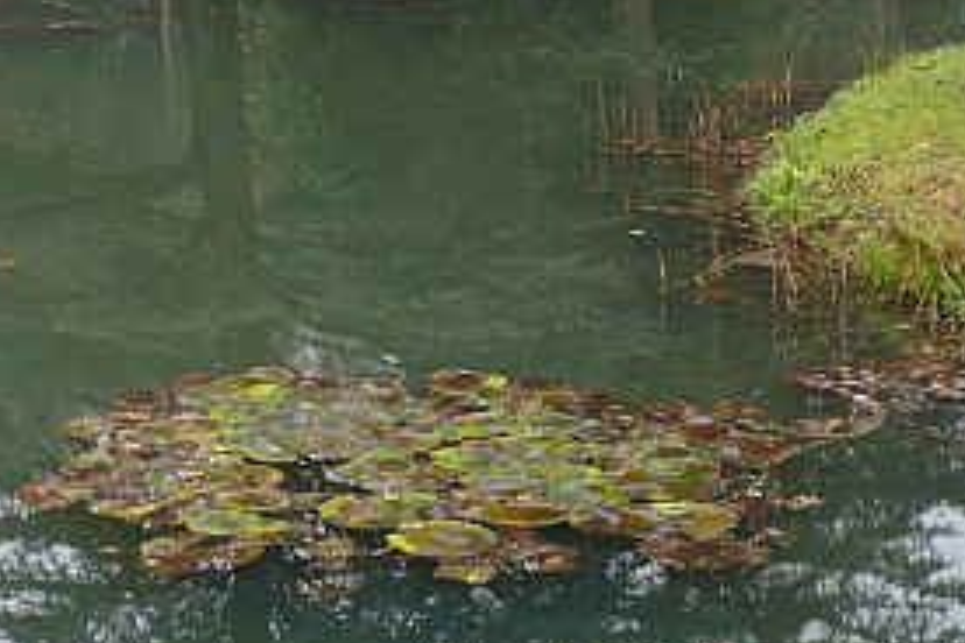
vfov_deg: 15.6
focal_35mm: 79
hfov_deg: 25.7
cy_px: -381
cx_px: 437
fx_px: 2117
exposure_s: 1/100
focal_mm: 7.4
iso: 100
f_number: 3.2
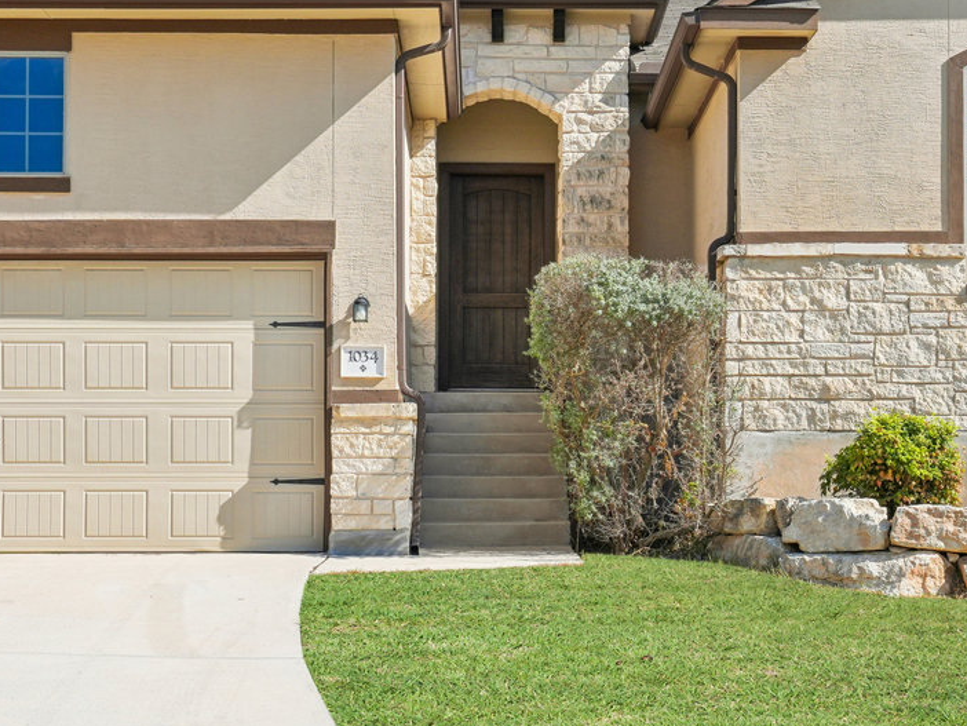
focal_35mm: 71
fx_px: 1984
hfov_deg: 27.4
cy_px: 288
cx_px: 506
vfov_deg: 20.7
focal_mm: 32
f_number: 8
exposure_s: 1/750
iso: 200
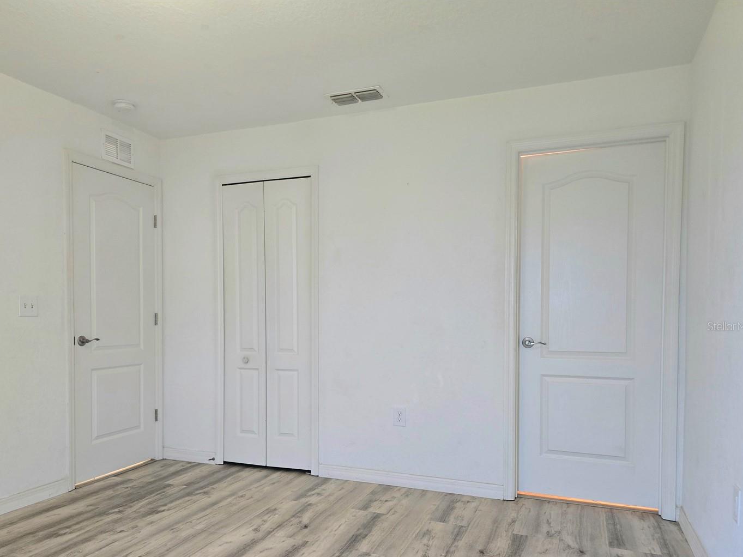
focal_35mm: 27
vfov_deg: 51.1
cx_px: 323
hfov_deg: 65.1
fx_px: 579
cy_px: 326
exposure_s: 1/60.2
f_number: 1.7
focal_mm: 6.3
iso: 640
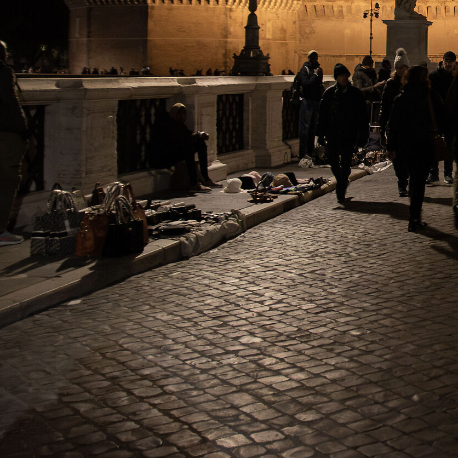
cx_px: 610
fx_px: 931
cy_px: 39
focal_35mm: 62
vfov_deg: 26.6
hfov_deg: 23.9
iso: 3200
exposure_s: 1/25
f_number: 2.8
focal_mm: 17
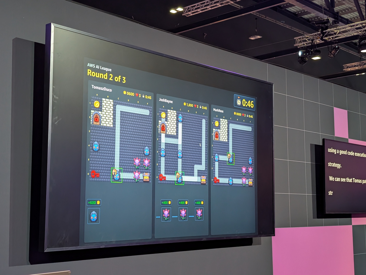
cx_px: 183
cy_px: 138
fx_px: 519
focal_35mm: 49
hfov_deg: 38.9
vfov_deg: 29.7
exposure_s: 1/60
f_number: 1.68
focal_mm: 6.9
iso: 518
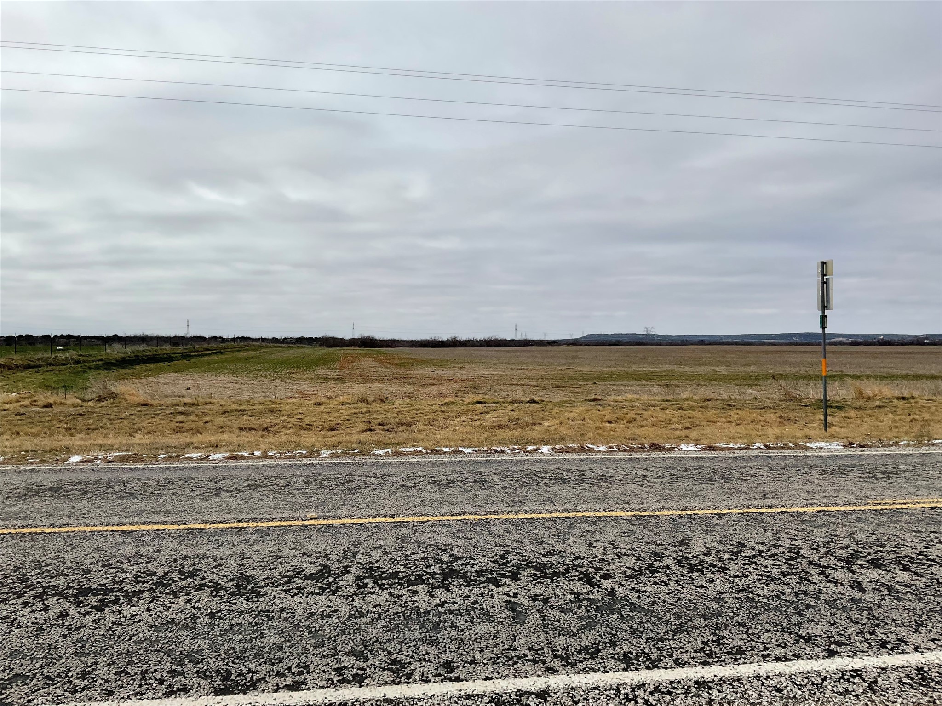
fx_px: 789
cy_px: 353
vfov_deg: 48.2
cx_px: 471
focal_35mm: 29
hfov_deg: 61.7
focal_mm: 3
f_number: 1.8
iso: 25
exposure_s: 1/4405
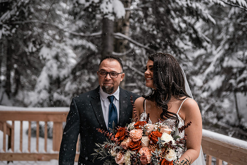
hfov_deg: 54.2
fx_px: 241
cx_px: 124
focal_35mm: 35
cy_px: 82
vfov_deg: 37.7
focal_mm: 35
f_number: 2
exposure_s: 1/400
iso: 200
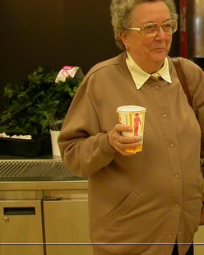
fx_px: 521
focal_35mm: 69
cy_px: 86
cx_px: 213
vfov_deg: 27.4
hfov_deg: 21.3
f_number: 3.3
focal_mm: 7.85
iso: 200
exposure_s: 1/56.9
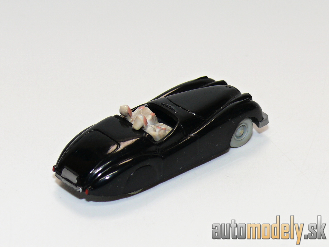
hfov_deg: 14.6
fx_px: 1283
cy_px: 124
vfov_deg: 11.0
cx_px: 164
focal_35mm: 135
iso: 100
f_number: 4
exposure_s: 1/30
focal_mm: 16.2
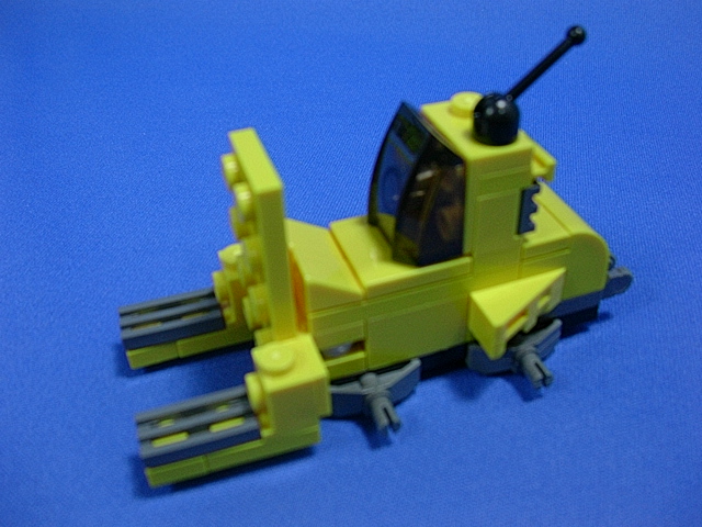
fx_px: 750
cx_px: 351
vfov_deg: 38.7
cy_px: 264
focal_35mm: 37
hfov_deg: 50.1
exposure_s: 1/50.7
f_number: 2.7
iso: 70
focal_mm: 5.6
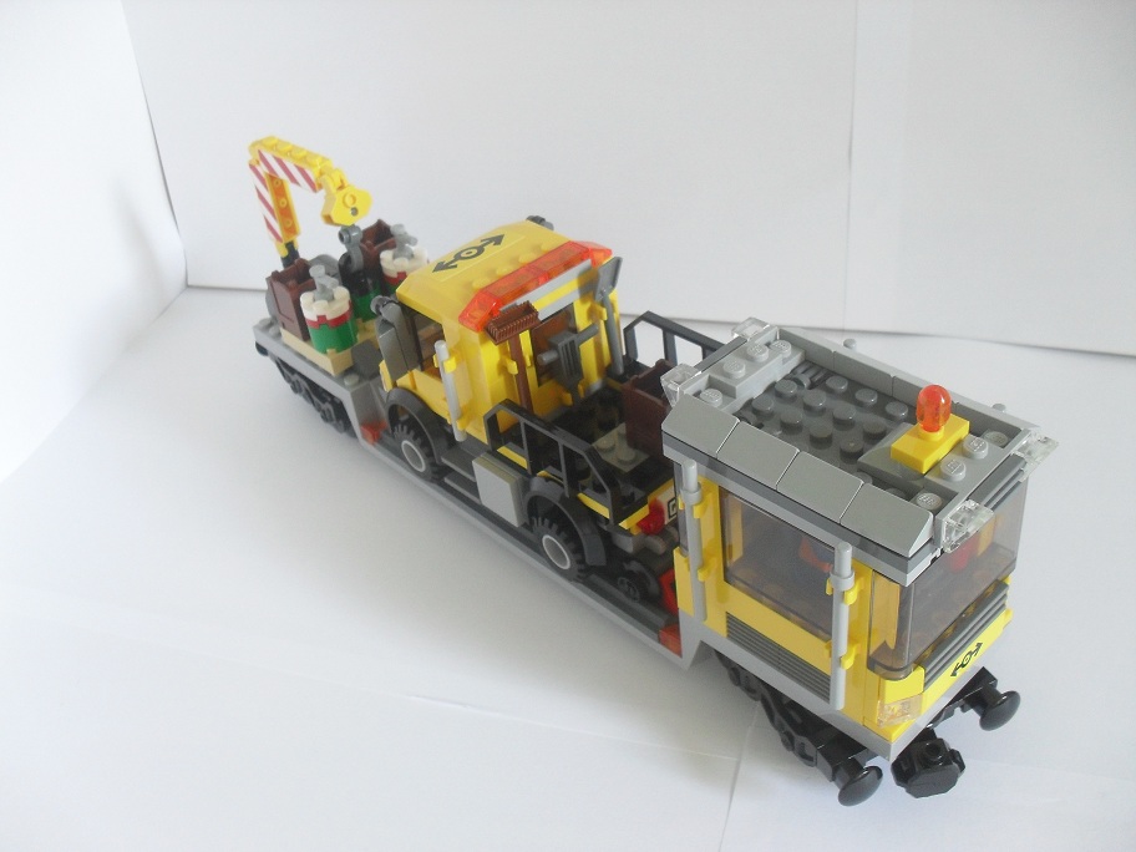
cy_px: 426
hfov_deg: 52.6
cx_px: 568
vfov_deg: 40.7
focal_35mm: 35
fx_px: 1149
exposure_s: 1/6
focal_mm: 6.3
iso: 200
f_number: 3.2
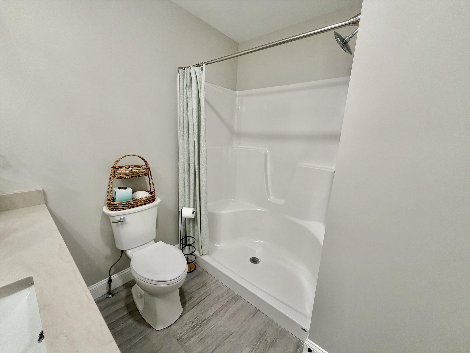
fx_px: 190
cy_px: 176
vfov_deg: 85.7
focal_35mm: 14
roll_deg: -2.1
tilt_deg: -13.0
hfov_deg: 102.1
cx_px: 235
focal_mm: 2.22
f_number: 2.2
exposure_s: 1/120
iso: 250
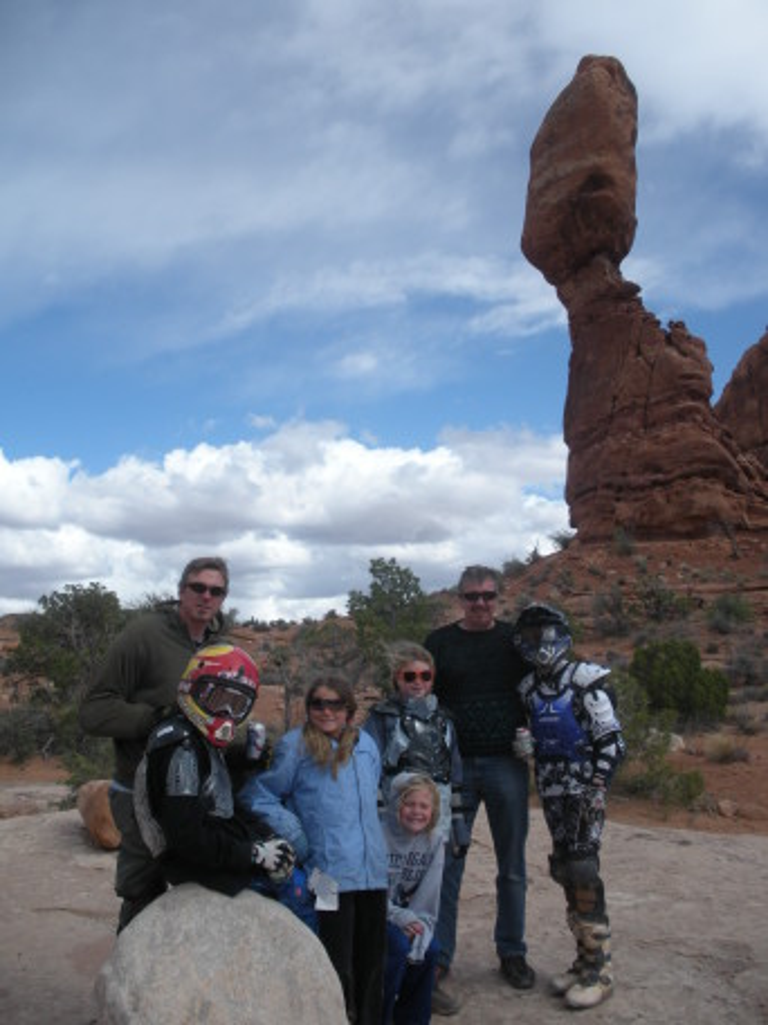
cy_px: 512
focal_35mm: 36
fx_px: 1065
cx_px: 384
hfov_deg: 39.7
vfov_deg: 51.4
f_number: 3.5
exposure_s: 1/794
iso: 64
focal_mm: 6.3
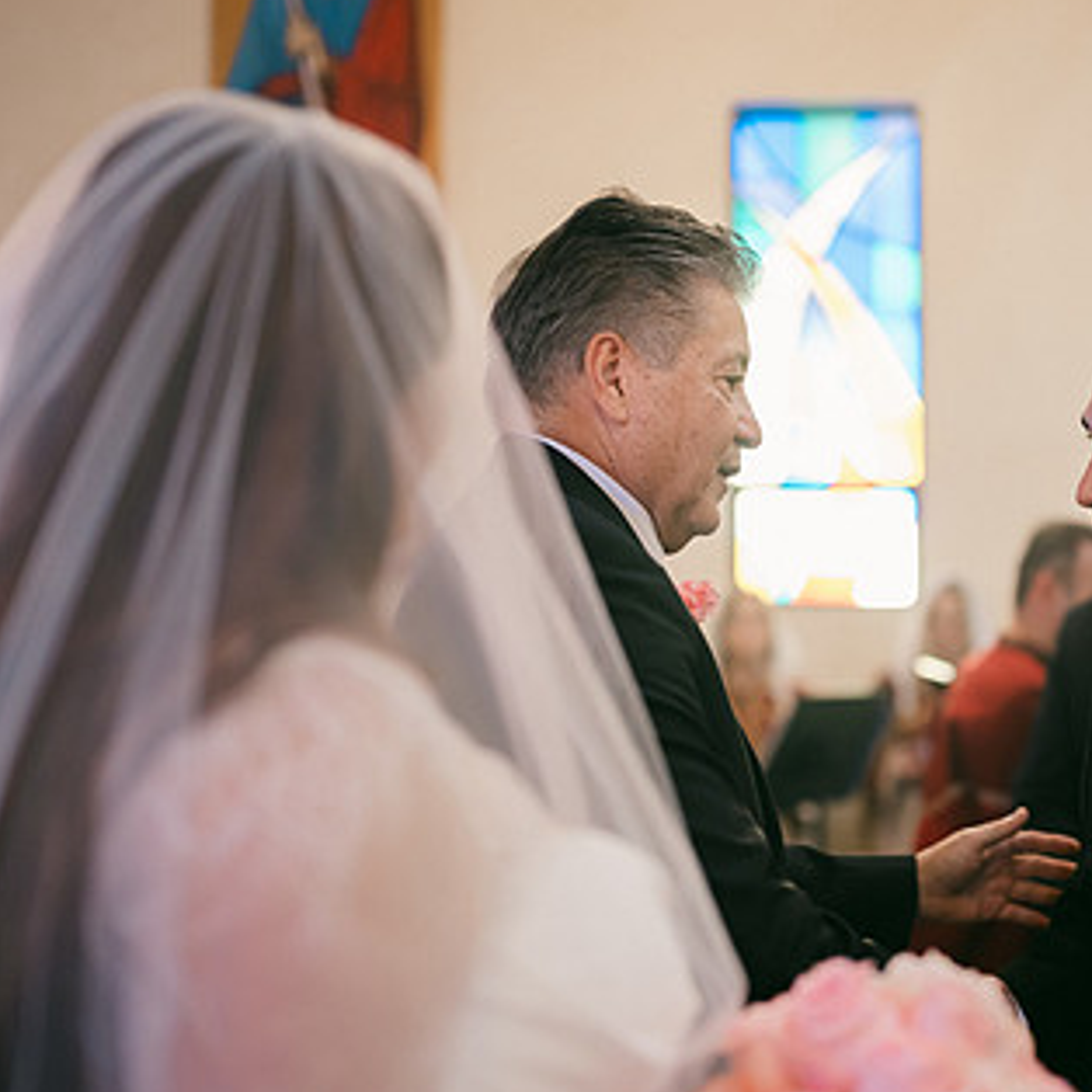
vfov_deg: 31.1
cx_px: 852
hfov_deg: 30.4
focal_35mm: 55
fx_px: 1963
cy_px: 617
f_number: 1.2
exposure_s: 1/320
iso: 800
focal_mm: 35
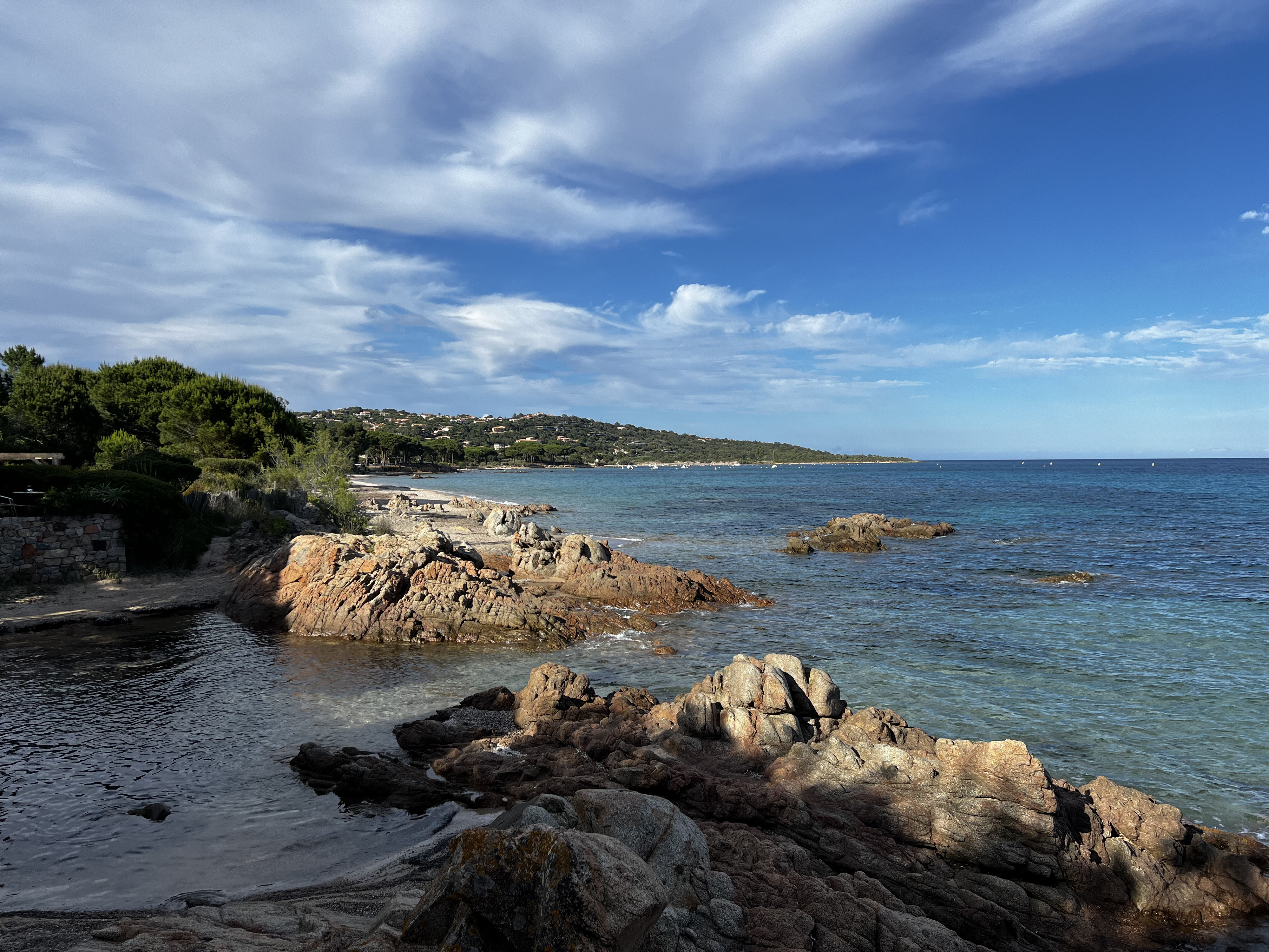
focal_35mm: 26
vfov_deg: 53.1
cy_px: 476
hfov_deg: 67.3
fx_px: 953
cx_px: 634
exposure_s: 1/4630
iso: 50
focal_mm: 5.7
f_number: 1.5
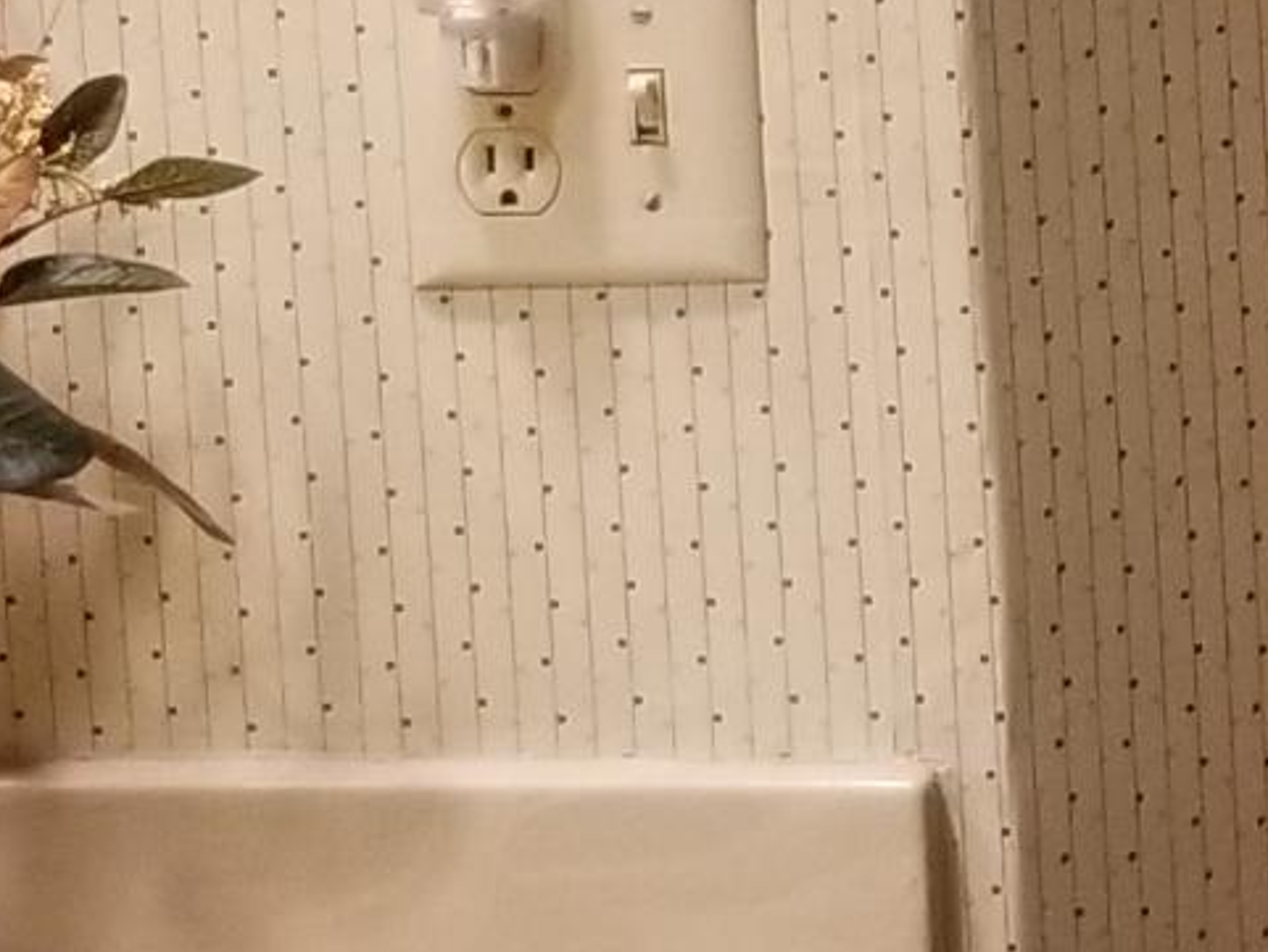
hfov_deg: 11.8
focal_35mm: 162
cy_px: -253
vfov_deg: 9.0
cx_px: 1793
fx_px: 5936
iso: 160
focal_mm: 4.25
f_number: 1.7
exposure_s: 1/30
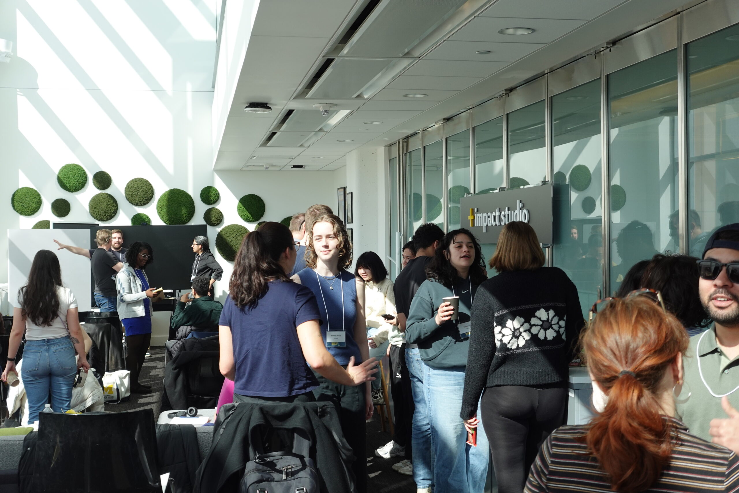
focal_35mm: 50
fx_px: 1026
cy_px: 246
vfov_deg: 27.0
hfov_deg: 39.6
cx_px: 370
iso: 160
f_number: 4
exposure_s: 1/200
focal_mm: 17.6
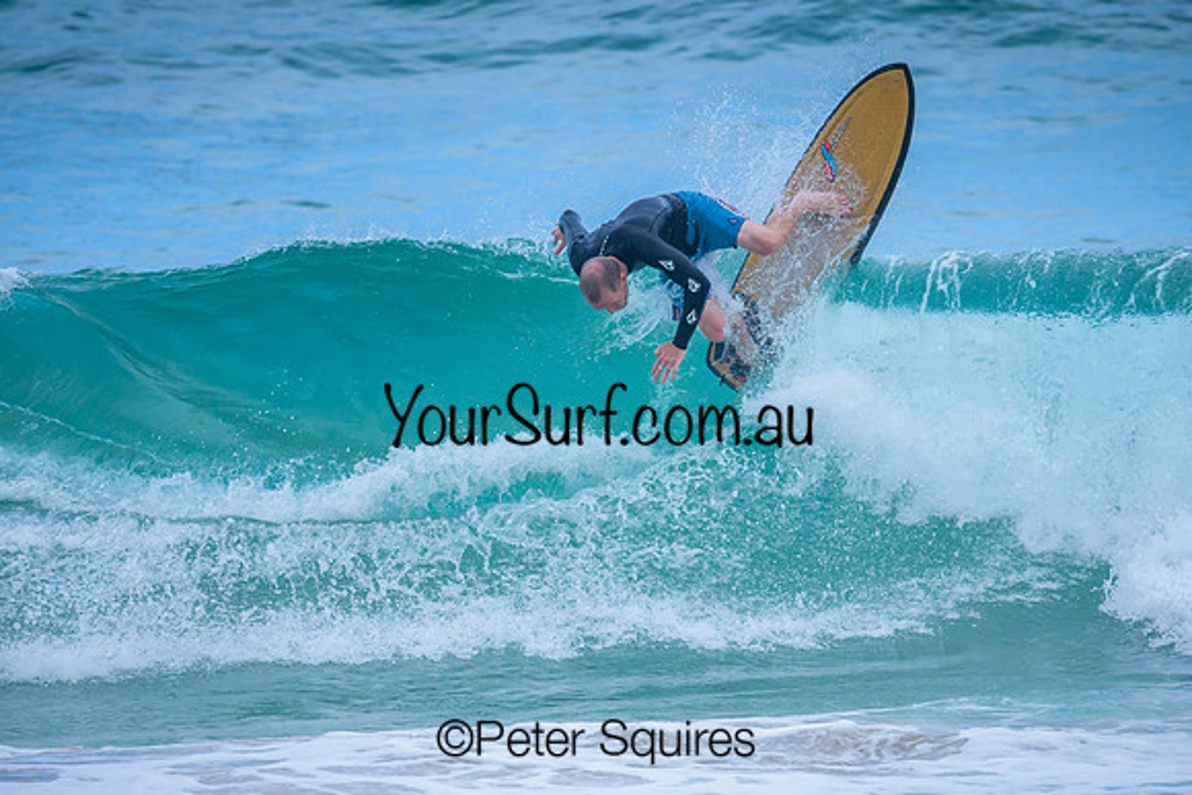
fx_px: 36398
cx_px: 598
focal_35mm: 1099
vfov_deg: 1.3
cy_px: 456
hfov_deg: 1.9
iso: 560
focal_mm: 800
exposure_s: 1/2500
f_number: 6.3
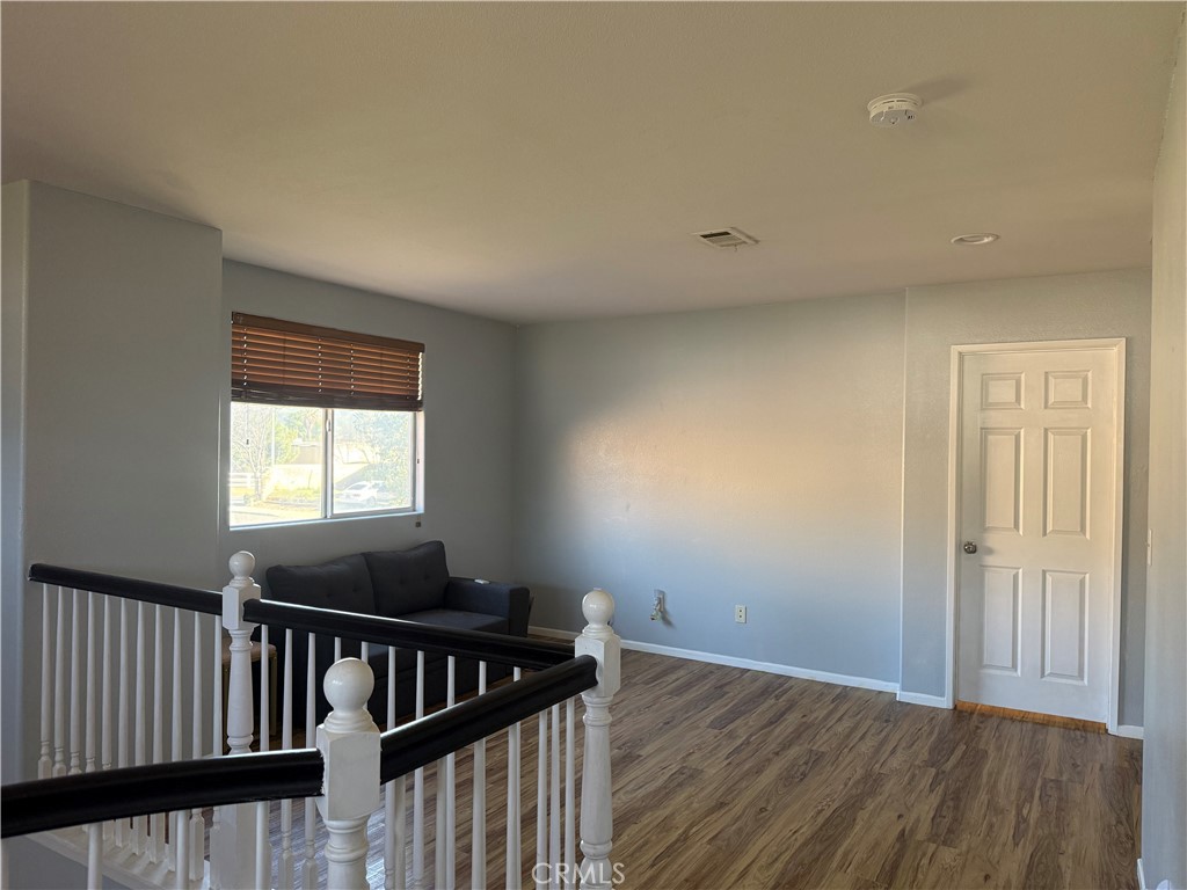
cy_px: 445
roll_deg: -0.2
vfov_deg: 56.8
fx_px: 823
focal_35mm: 24
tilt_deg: +0.2
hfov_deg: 71.6
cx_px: 594
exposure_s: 1/117
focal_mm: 6.76
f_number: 1.78
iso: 200
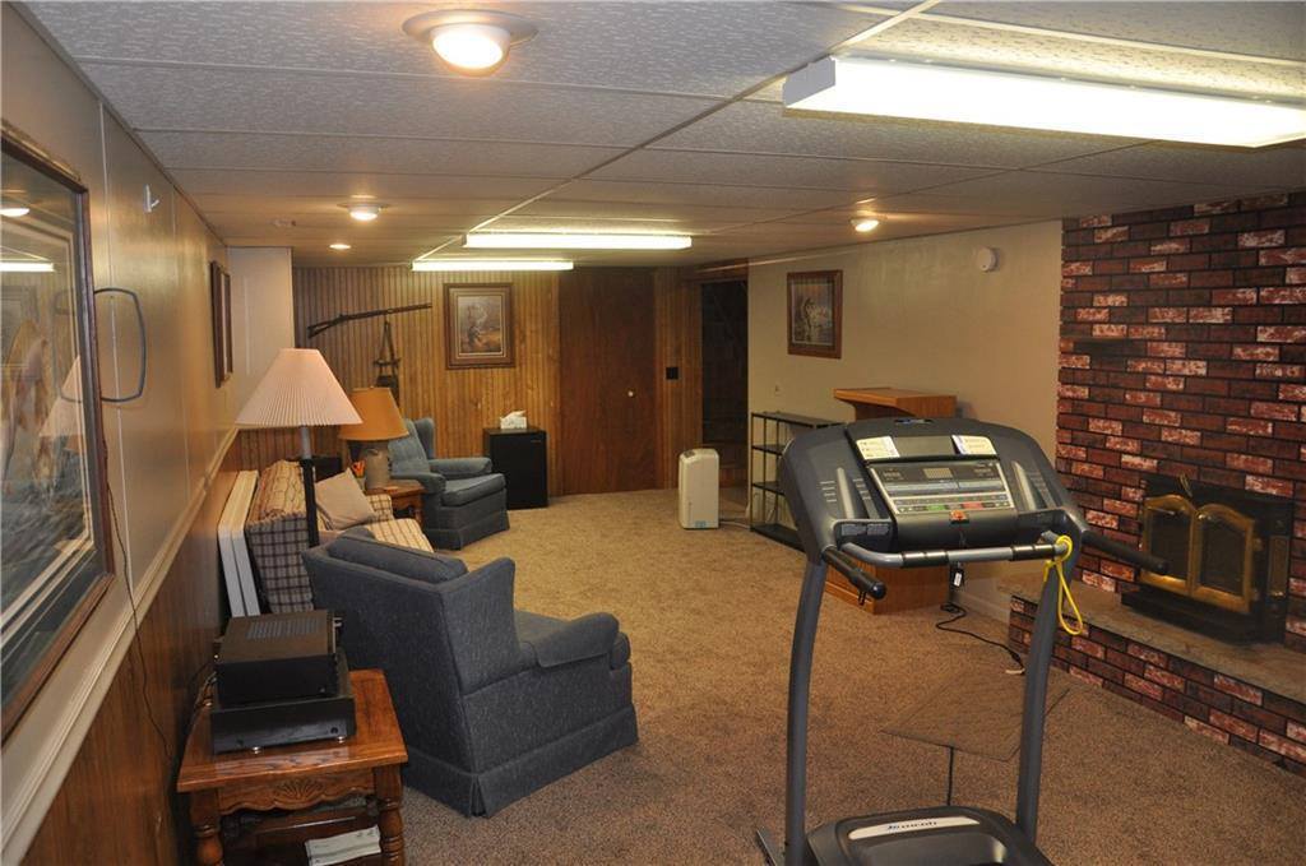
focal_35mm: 27
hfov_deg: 67.5
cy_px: 433
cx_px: 653
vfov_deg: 47.8
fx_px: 978
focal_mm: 18
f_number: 3.5
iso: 720
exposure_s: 1/125
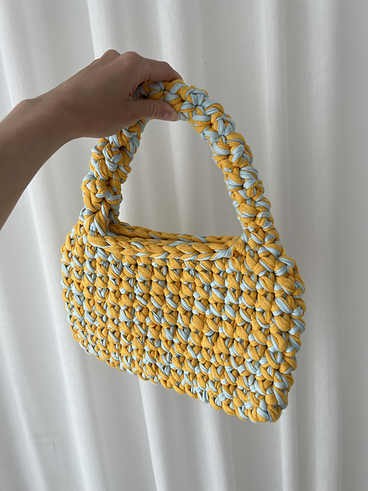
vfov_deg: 67.3
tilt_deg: -12.0
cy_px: 246
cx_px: 184
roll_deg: +4.1
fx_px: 369
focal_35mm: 26
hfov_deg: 53.1
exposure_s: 1/121
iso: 80
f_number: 1.5
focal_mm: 5.7
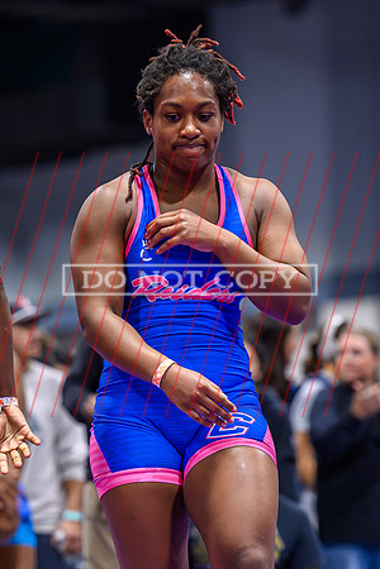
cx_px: 189
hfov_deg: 5.0
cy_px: 373
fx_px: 4321
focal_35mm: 273
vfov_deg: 7.5
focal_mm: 135
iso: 4000
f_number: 2.8
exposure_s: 1/800
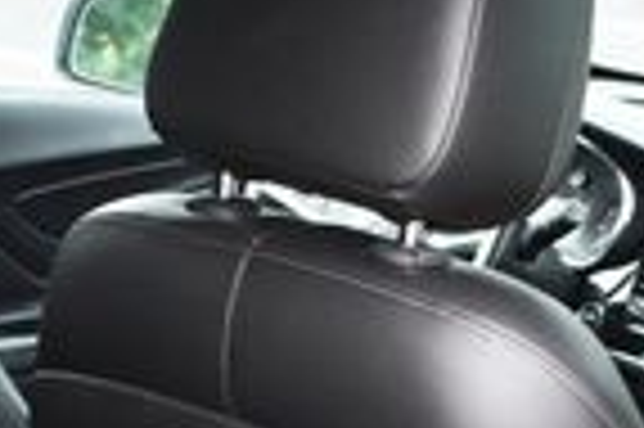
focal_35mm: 121
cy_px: 710
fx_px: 2162
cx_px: 612
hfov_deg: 16.7
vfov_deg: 10.7
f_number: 5
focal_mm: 18
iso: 400
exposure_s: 1/250
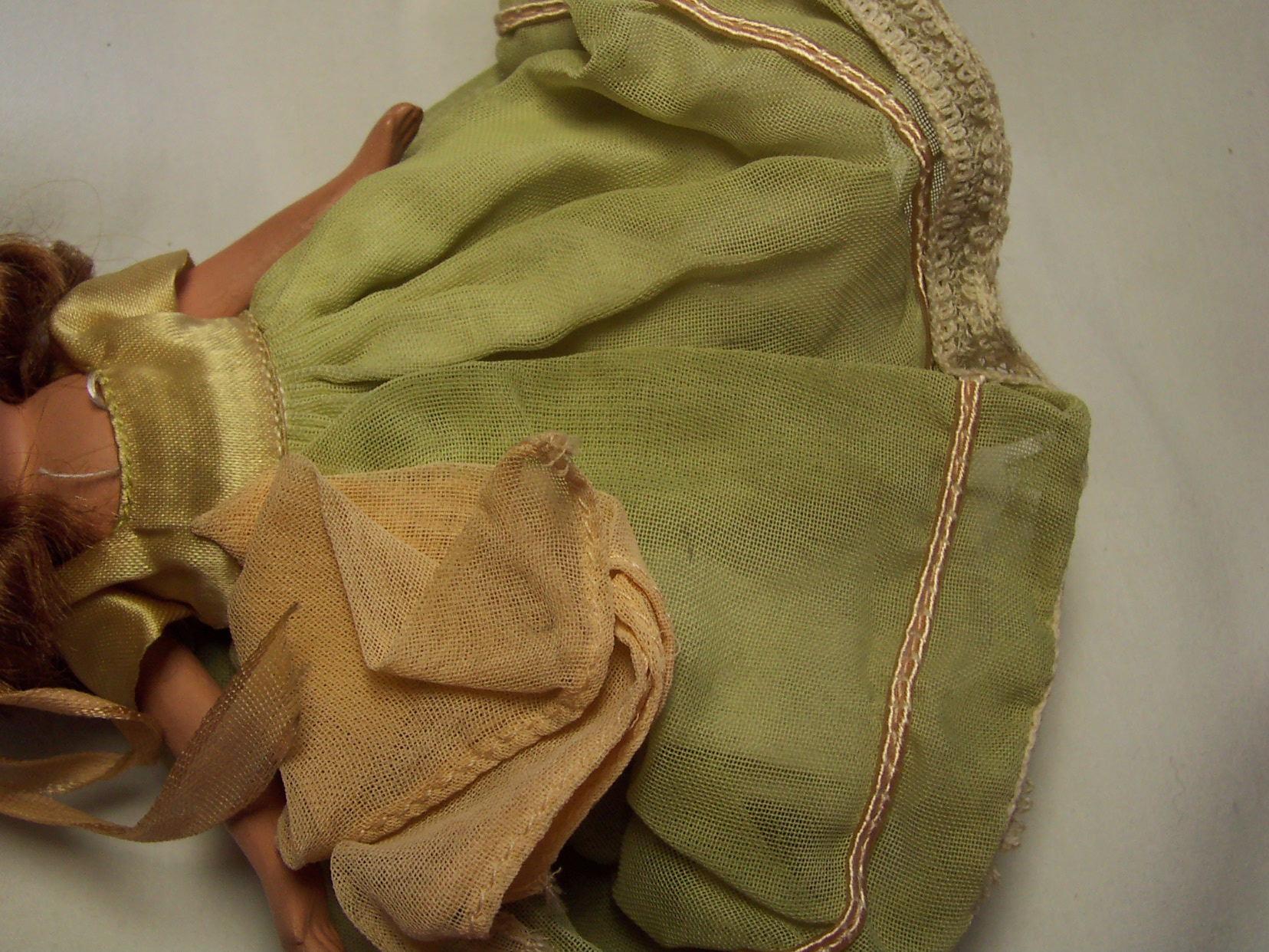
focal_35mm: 37
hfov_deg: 50.1
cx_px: 634
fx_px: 1356
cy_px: 476
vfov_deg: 38.7
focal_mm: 5.6
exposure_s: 1/125
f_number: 2.8
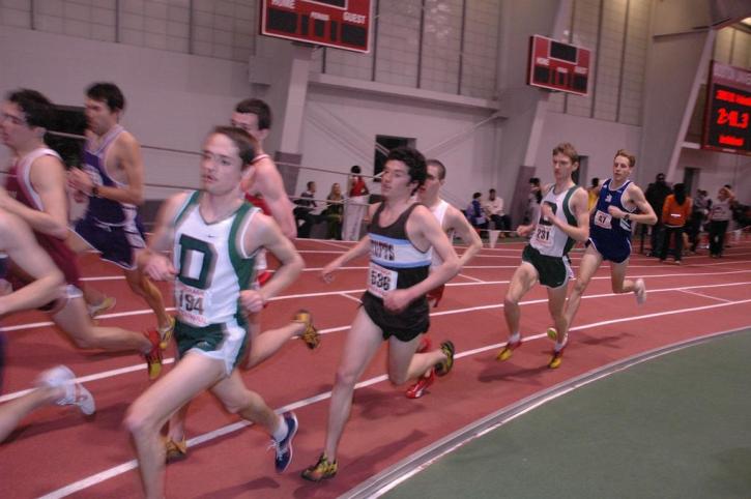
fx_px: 750
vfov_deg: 36.8
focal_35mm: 36
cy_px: 250
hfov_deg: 53.2
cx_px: 376
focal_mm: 24
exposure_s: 1/100
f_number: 4.5
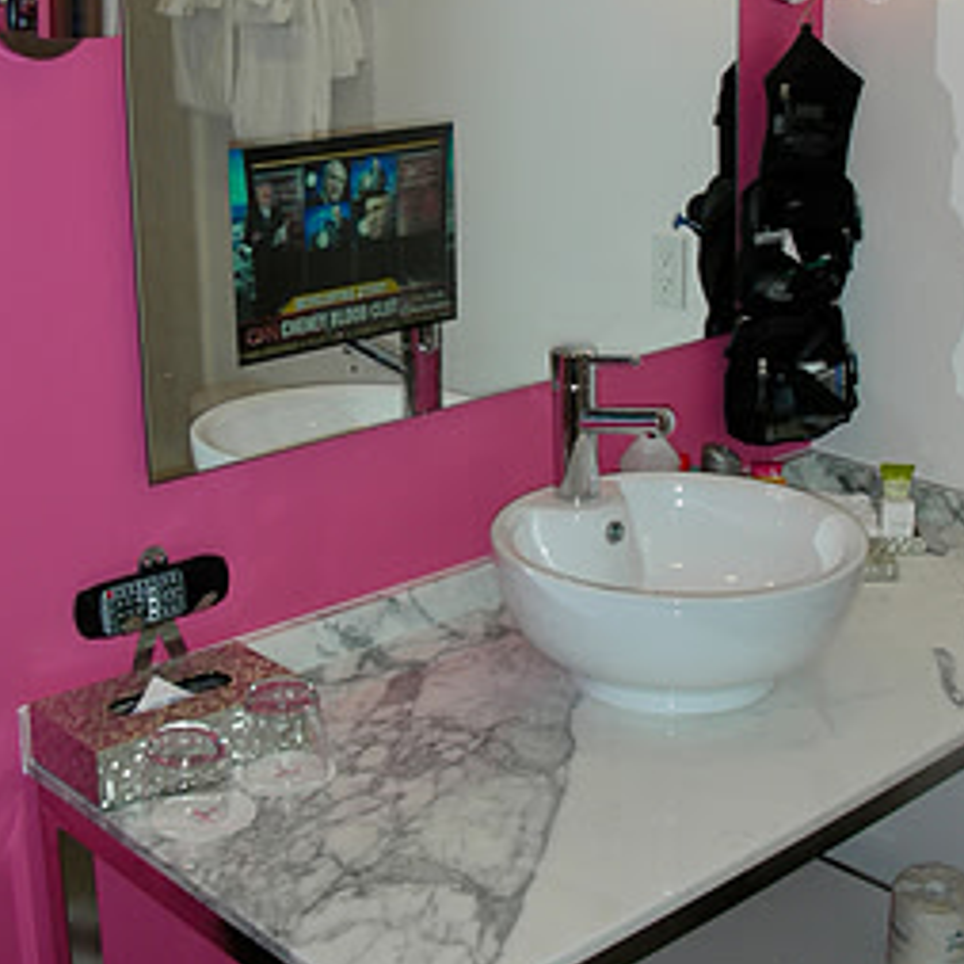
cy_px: 286
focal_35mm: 55
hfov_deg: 31.1
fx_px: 1733
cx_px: 533
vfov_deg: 30.7
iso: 50
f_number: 3
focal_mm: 5.8
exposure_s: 1/60.1
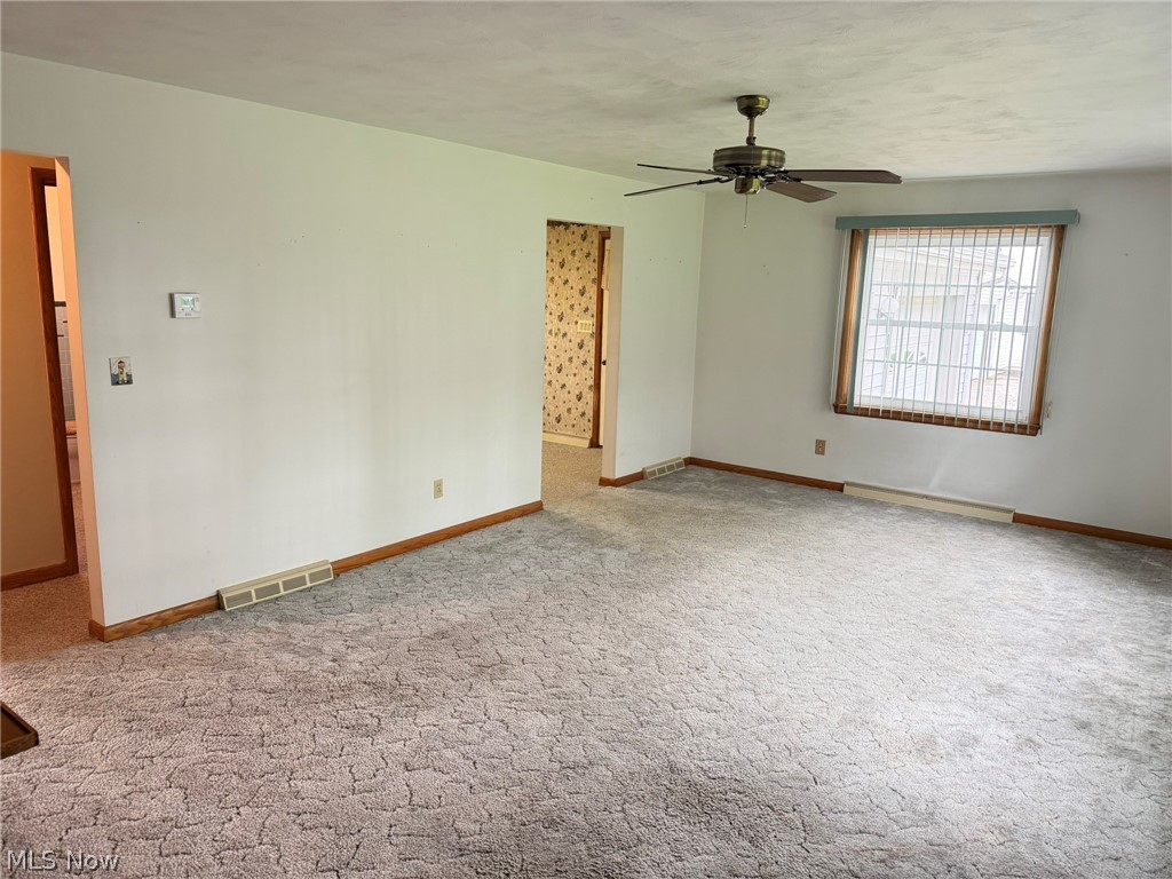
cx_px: 586
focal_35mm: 24
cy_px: 440
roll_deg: -1.6
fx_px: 813
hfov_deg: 71.6
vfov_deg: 56.8
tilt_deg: -10.6
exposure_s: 1/60
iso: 320
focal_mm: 6.76
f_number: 1.78
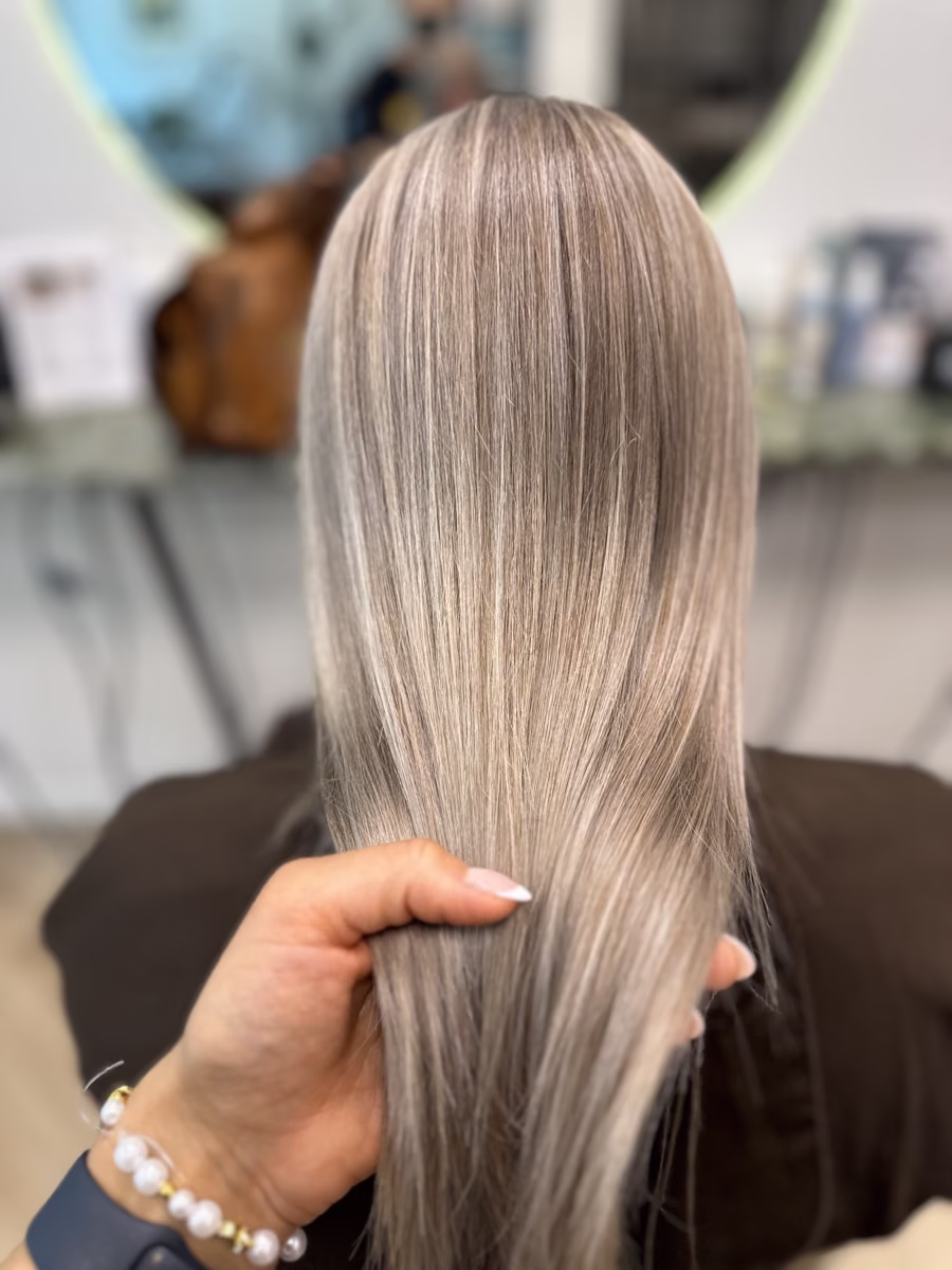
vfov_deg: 71.6
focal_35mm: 24
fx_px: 880
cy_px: 635
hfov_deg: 56.8
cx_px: 476
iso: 125
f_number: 1.78
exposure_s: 1/100
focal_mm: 6.86
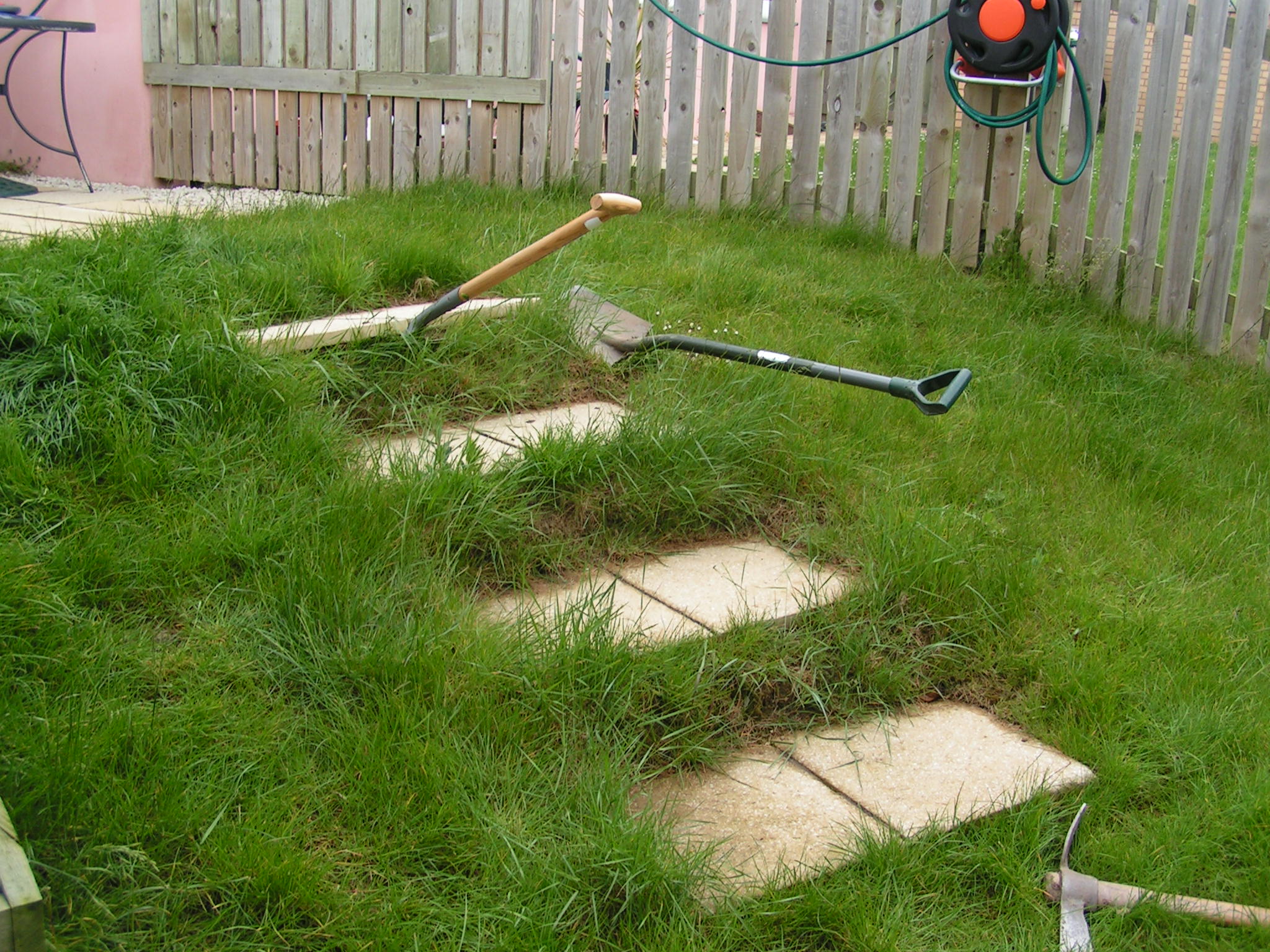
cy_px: 476
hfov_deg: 49.0
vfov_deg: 37.7
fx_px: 1394
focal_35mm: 38
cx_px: 635
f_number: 4.5
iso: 50
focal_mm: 5.8
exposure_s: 1/80
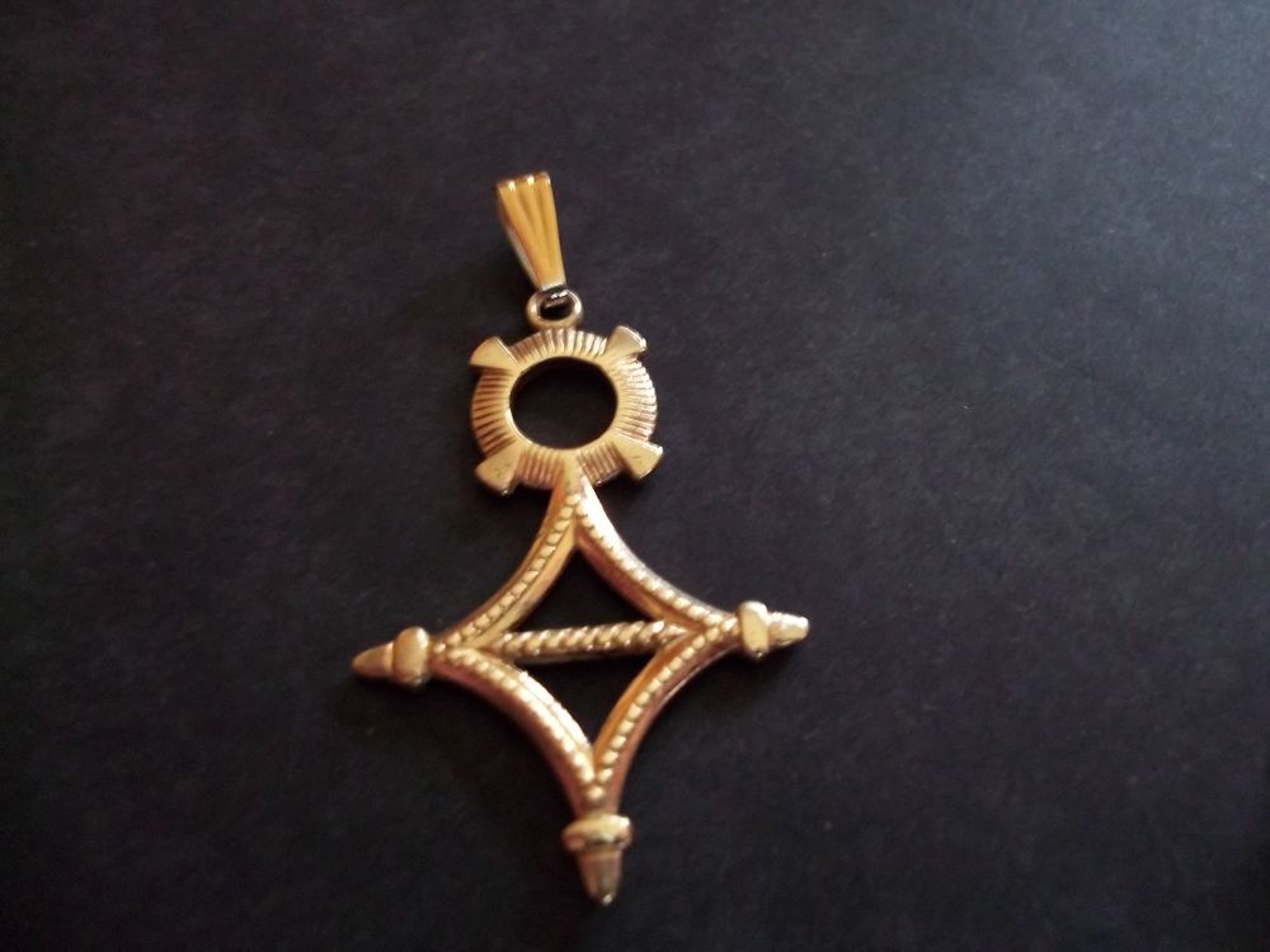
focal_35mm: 32
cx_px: 635
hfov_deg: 56.8
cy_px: 476
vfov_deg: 44.2
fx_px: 1174
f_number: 2.9
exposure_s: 1/8
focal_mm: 5.7
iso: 320
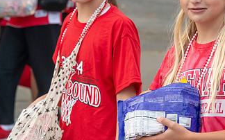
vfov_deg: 3.6
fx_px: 2237
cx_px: 124
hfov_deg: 5.8
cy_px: 58
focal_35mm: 365
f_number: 11
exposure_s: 1/400
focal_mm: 200
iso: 3200
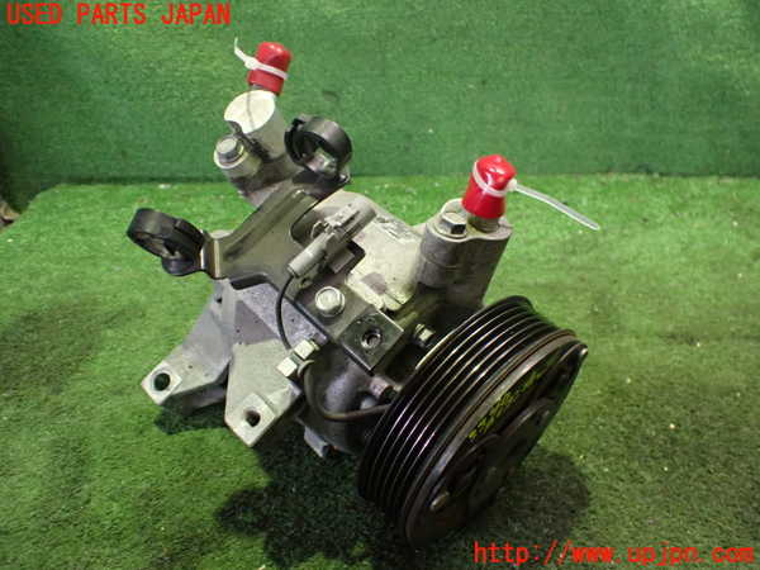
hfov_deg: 60.0
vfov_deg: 46.8
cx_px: 380
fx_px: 659
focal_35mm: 30
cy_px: 285
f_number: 2.3
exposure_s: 1/30
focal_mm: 5.4
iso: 1000
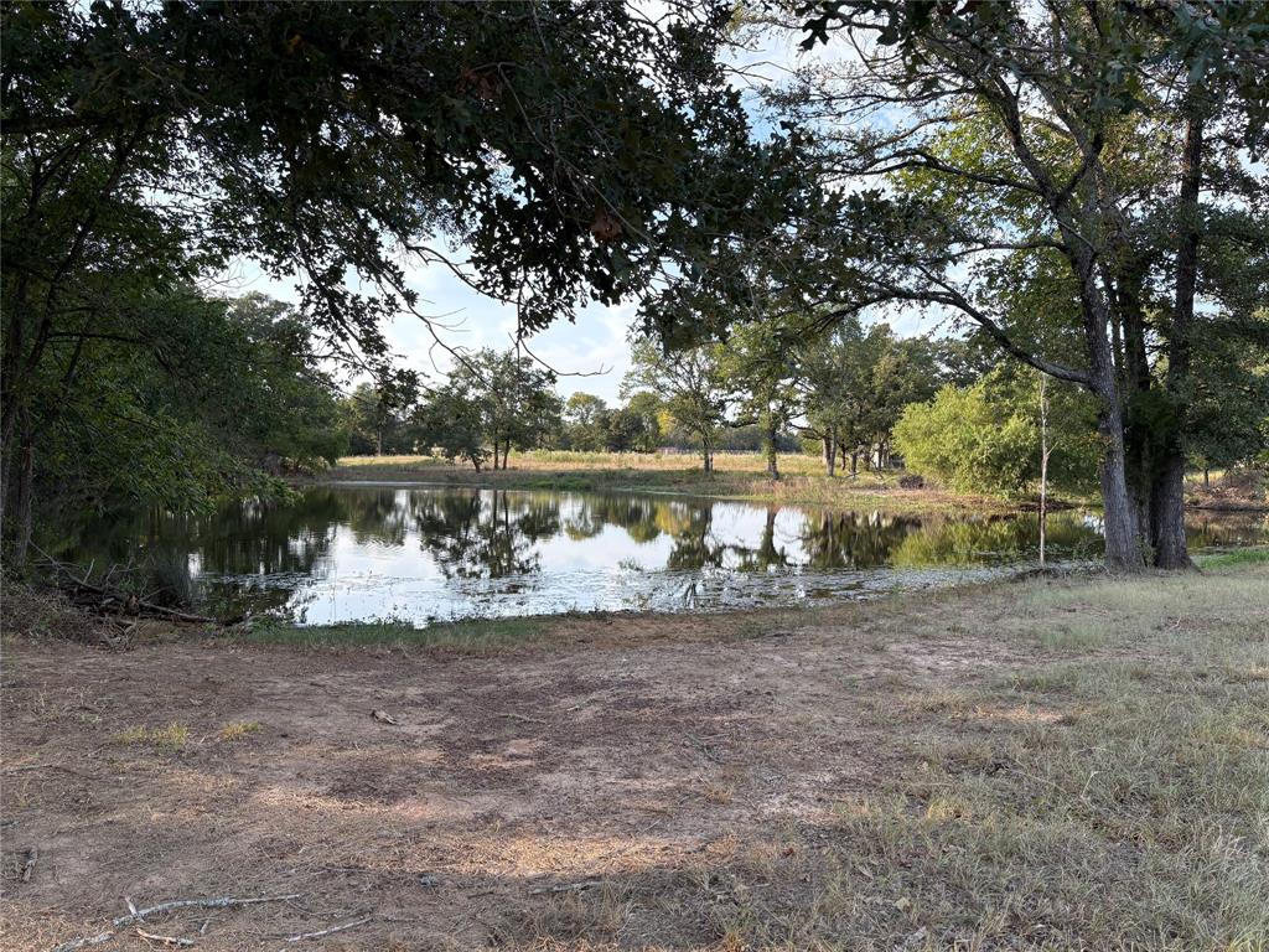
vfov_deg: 53.1
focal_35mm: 26
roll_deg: -0.9
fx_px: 953
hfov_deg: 67.3
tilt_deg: -0.1
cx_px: 634
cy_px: 476
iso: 64
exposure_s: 1/654
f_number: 1.6
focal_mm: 5.96
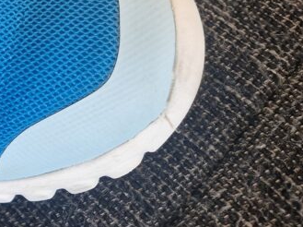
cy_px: -101
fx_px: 612
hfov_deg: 22.8
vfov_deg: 18.8
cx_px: -148
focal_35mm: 70
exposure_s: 1/100
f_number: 1.8
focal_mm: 5.4
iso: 200
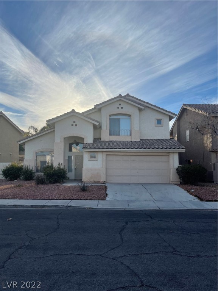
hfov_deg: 53.1
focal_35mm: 26
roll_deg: -1.0
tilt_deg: +4.7
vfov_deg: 67.3
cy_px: 146
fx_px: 218
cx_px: 109
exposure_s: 1/4717
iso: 32
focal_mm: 5.1
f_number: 1.6
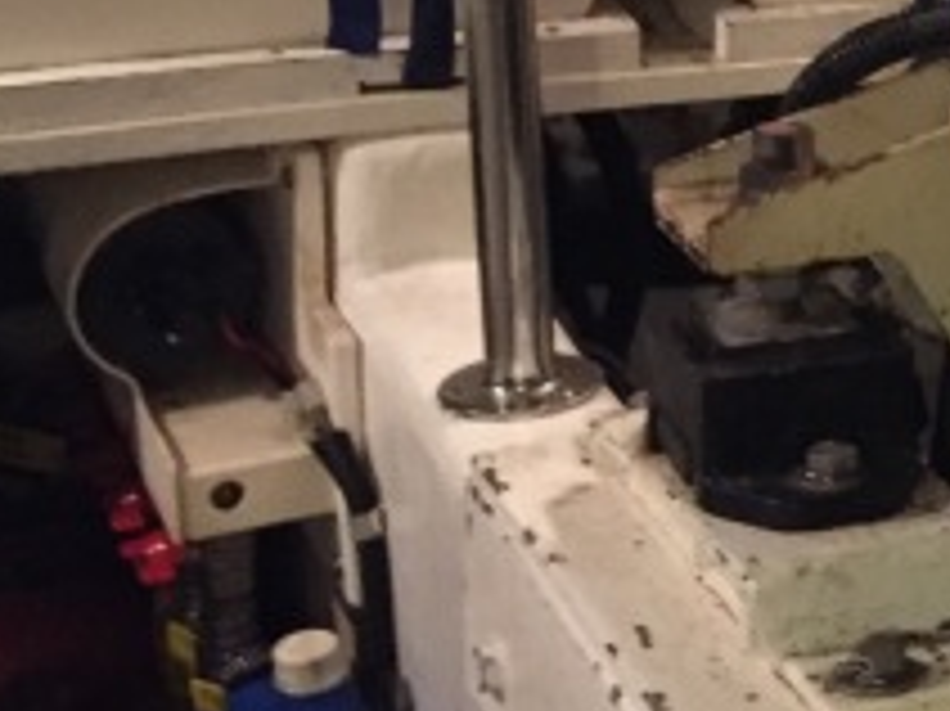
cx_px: 1769
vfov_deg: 13.2
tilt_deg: -13.7
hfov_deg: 15.2
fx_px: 3017
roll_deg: -2.6
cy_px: -63
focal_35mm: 110
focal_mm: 4.15
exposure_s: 1/15
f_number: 2.2
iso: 400
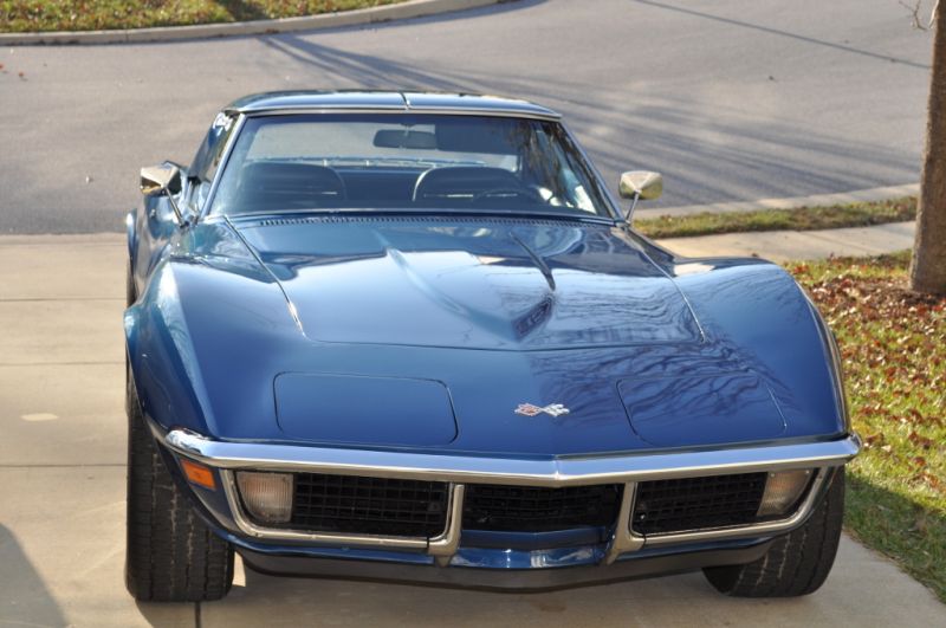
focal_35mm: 82
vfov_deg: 16.5
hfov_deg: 24.7
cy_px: 314
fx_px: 2165
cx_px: 473
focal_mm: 55
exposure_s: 1/200
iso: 200
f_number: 9
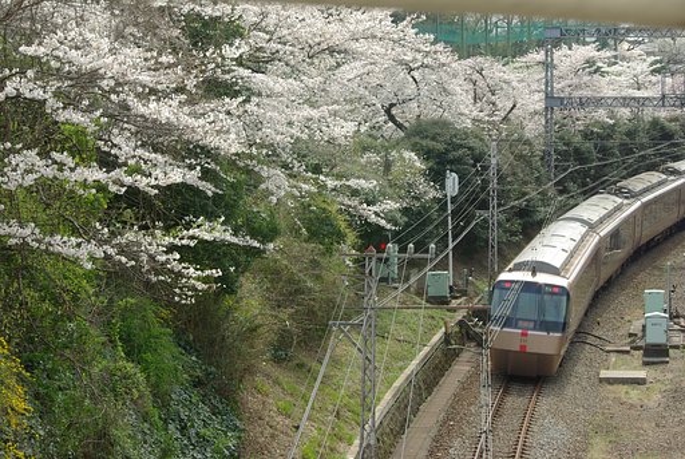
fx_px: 1429
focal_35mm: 75
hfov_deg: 27.0
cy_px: 230
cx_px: 342
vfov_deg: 18.2
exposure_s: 1/50
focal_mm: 50
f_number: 11
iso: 200
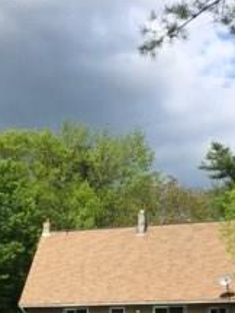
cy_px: 367
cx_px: -7
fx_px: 778
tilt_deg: +3.4
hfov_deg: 16.8
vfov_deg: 21.3
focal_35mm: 86
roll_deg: +0.4
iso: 32
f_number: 2.2
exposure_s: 1/2083
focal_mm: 4.15
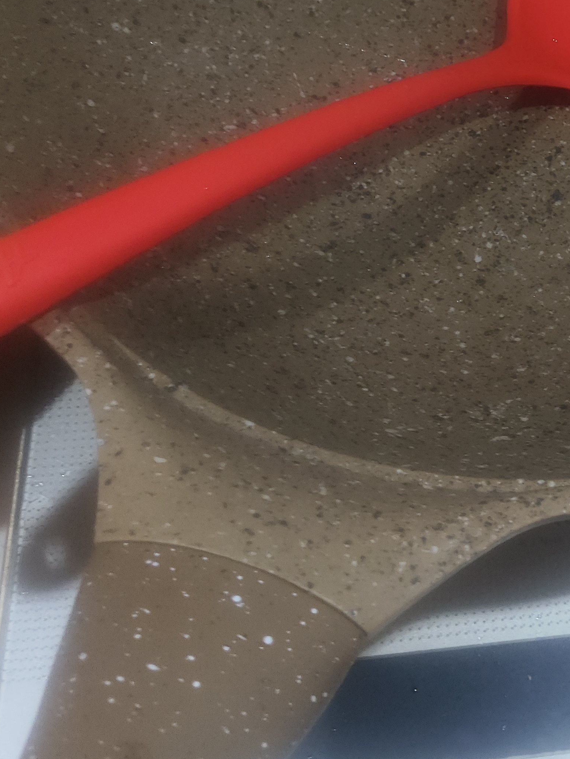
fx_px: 1185
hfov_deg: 25.4
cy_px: 152
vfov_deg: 34.4
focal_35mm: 54
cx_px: 602
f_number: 1.8
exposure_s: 1/33.3
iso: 251
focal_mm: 4.68
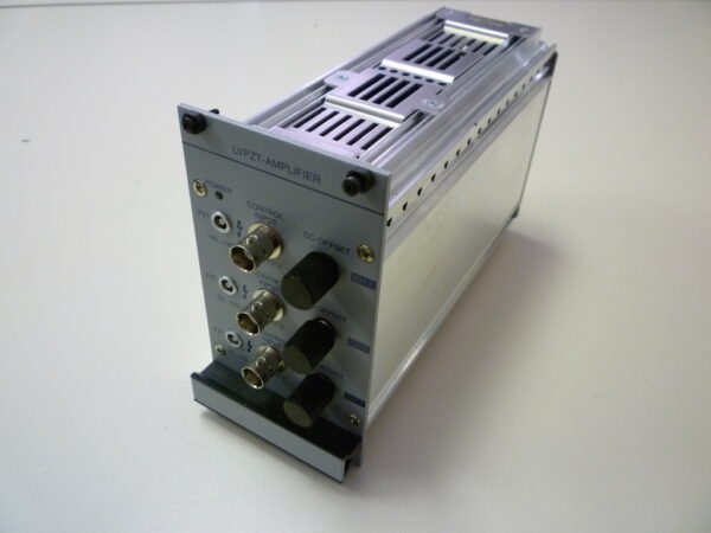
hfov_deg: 61.7
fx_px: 596
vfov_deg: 48.2
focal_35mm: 29
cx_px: 356
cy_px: 266
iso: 400
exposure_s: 1/30
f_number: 3.3
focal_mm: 5.2
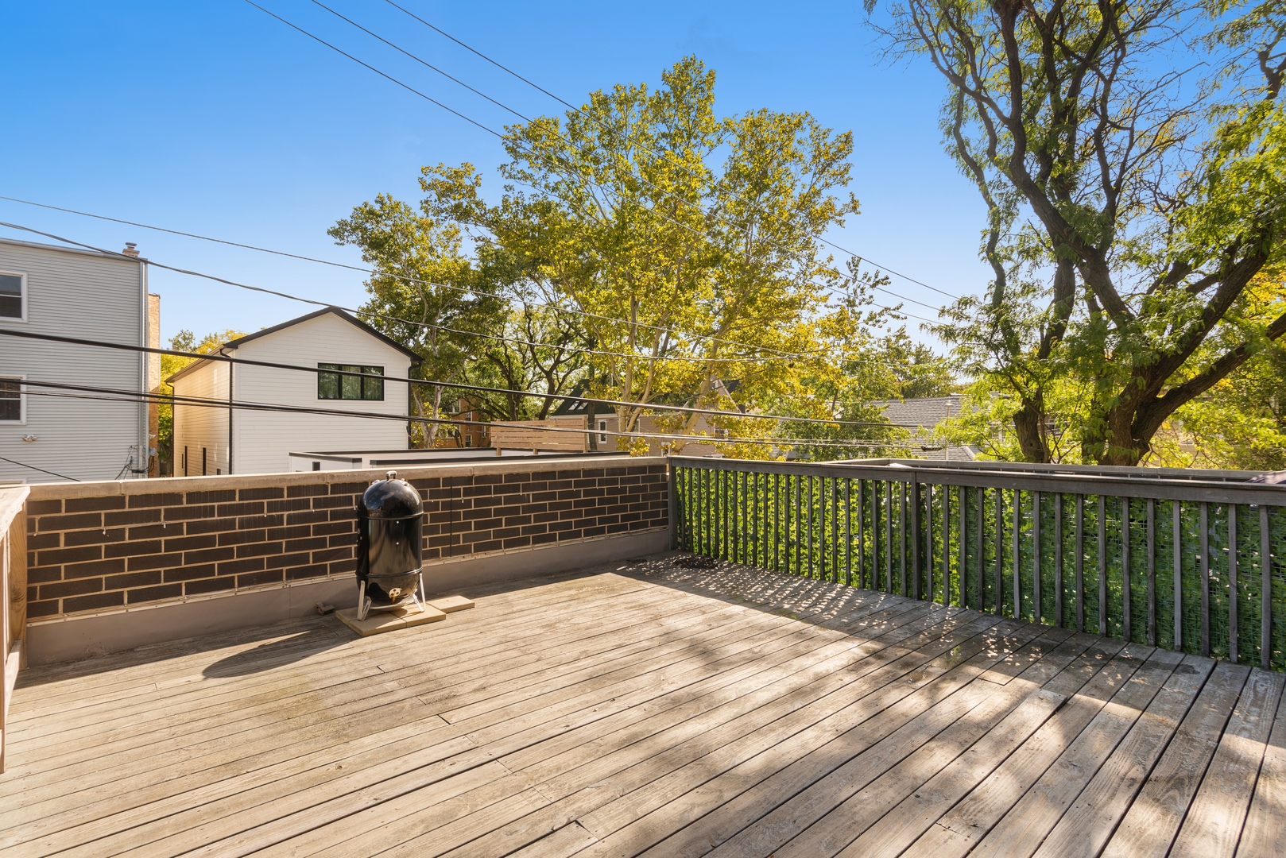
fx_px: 607
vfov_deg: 70.5
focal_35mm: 17
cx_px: 643
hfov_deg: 93.3
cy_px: 429
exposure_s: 1/125
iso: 200
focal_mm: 17
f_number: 8
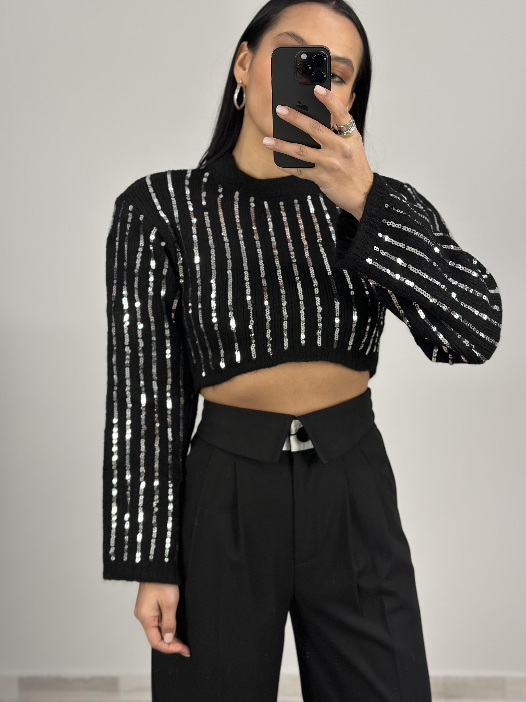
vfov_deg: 39.7
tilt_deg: -24.6
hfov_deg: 30.3
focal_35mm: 48
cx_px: 263
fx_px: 972
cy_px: 351
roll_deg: +1.9
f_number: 1.78
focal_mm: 6.86
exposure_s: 1/100
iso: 200
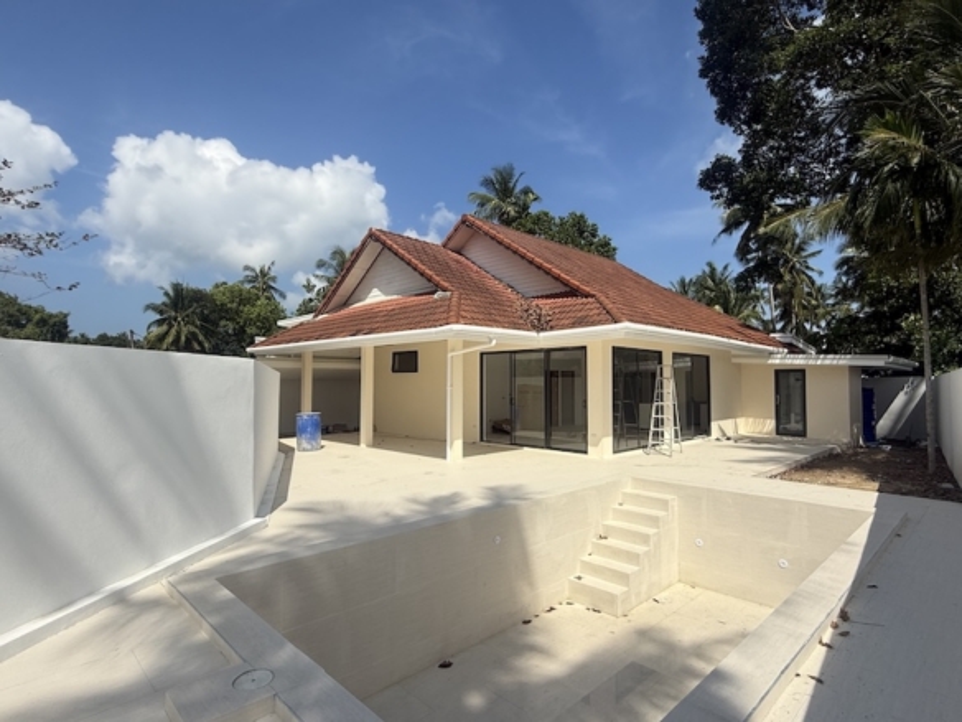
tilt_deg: +4.8
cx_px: 481
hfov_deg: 102.1
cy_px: 361
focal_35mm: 14
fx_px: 389
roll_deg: +0.0
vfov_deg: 85.7
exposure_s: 1/4425
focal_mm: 2.22
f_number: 2.2
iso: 50
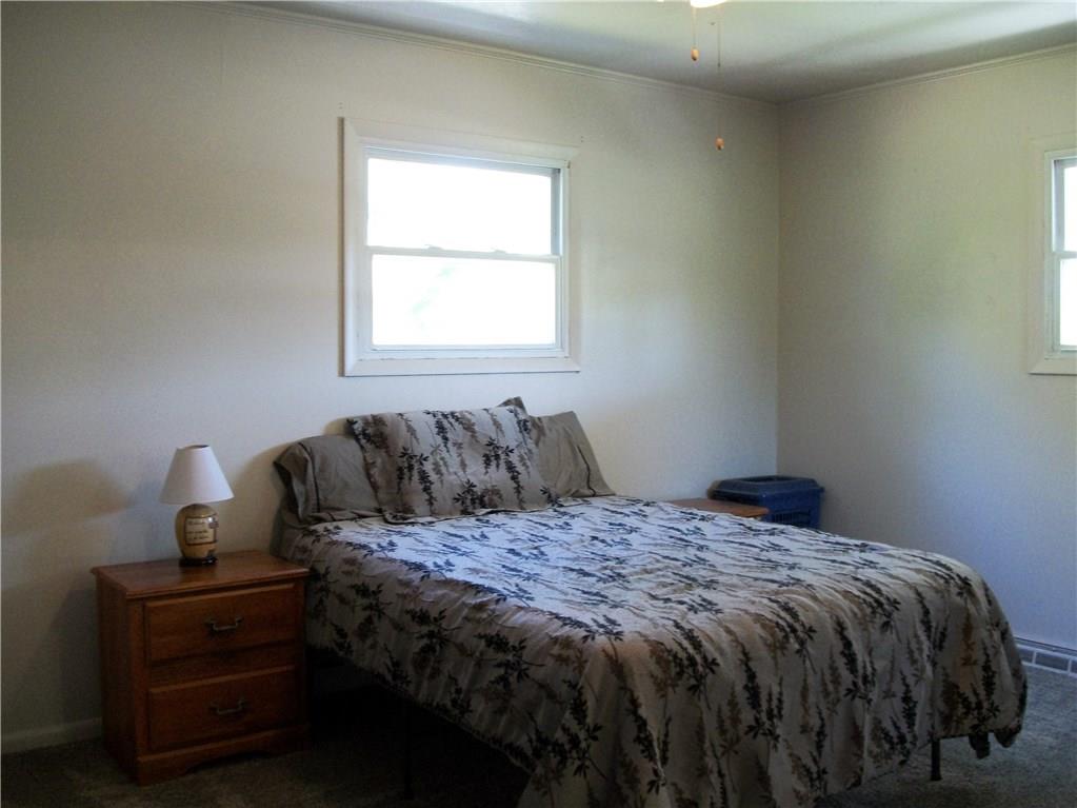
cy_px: 404
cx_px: 538
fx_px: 995
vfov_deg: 44.2
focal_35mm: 32
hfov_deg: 56.8
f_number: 2.9
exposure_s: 1/25
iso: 160
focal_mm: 5.7
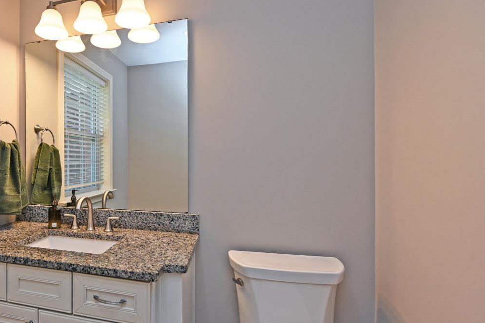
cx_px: 132
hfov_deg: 76.3
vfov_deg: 59.5
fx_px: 283
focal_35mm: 21
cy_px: 159
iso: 200
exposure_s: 1/125
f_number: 5.6
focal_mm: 14
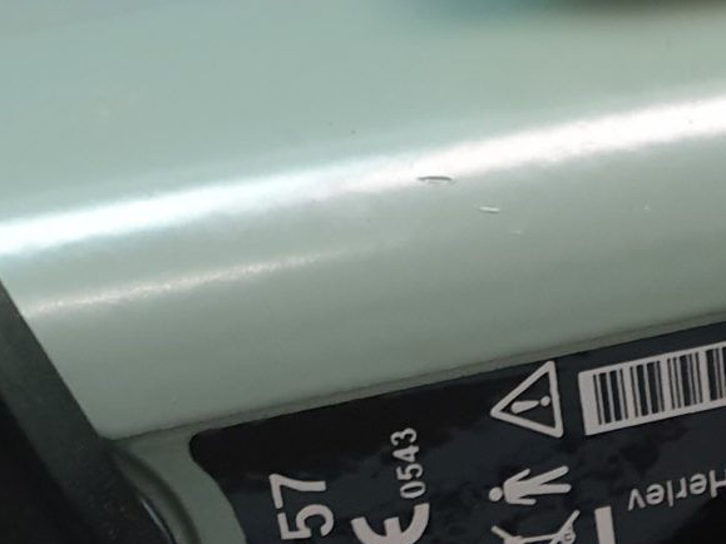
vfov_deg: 11.9
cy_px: 981
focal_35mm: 115
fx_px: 2411
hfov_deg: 16.9
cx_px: 651
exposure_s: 1/50
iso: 200
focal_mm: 4.3
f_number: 2.4
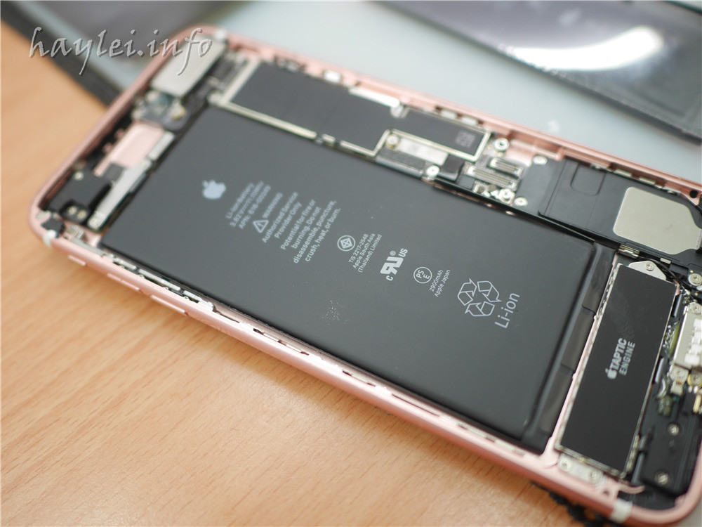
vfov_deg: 46.8
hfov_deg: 60.0
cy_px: 264
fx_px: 608
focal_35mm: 30
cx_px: 351
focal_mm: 15
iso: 200
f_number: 1.8
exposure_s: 1/100
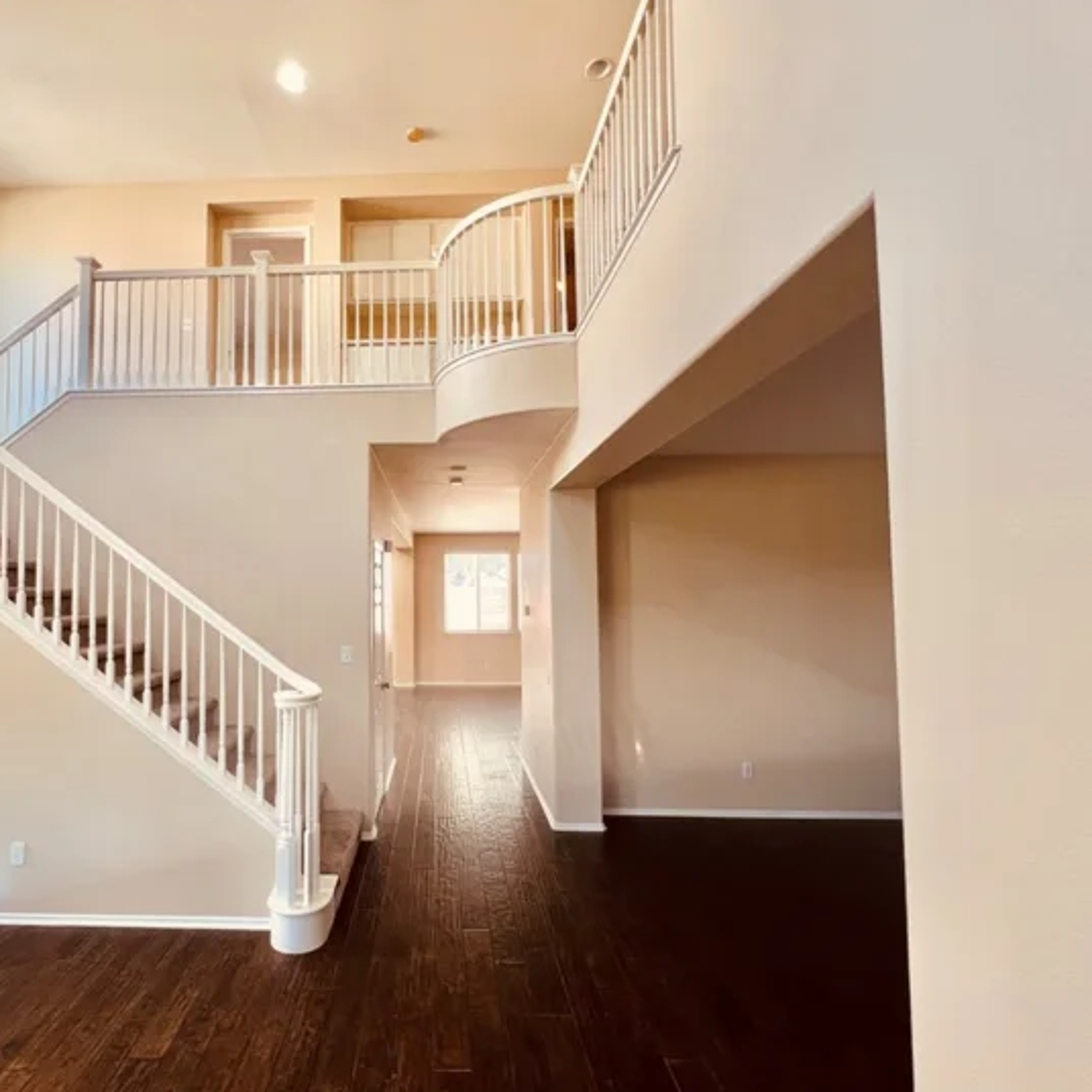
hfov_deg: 85.9
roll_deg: +0.6
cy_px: 562
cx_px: 419
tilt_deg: +2.9
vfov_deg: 87.4
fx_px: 571
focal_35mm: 16
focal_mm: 1.57
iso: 160
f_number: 1.8
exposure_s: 1/60
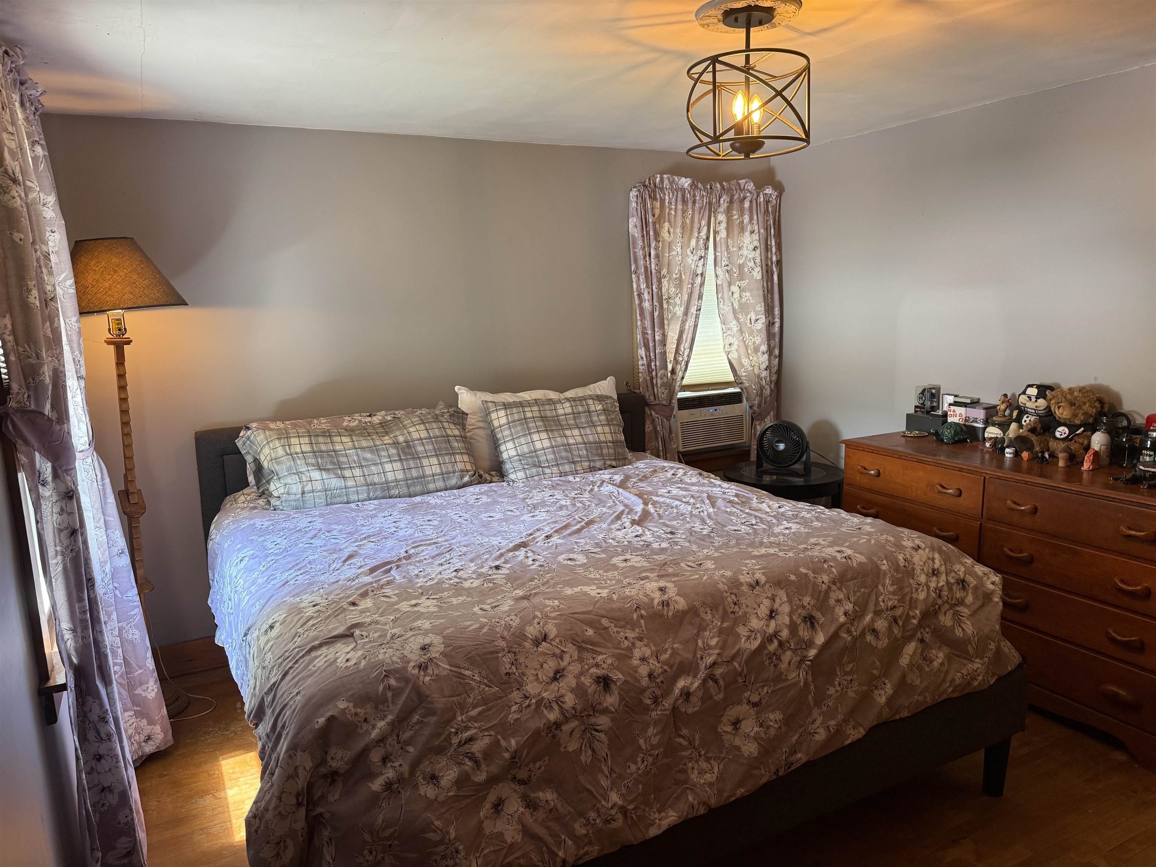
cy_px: 434
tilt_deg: -9.5
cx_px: 578
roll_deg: +0.8
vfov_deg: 56.8
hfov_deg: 71.6
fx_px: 801
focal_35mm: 24
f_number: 1.78
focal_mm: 6.76
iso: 200
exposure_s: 1/60
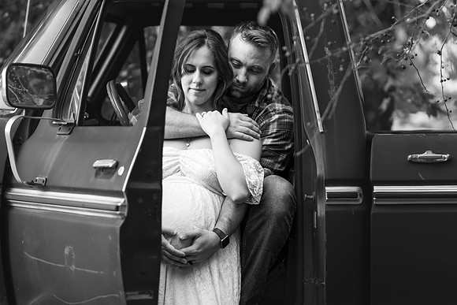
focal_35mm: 142
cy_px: 169
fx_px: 1801
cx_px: 202
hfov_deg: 14.5
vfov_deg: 9.7
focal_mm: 115.7
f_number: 2.8
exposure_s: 1/160
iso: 250
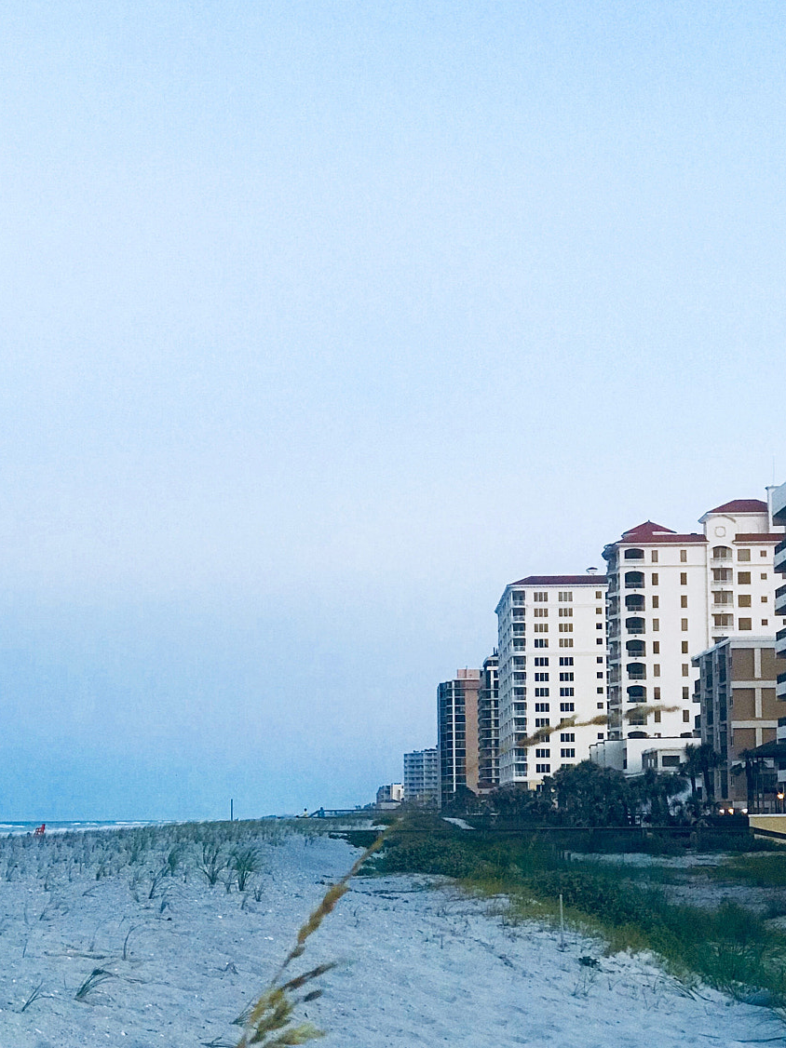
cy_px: 712
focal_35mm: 81
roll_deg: +0.7
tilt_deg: +2.4
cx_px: 293
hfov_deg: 18.2
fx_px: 2453
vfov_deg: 24.0
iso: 125
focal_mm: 6.6
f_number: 2.8
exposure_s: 1/60
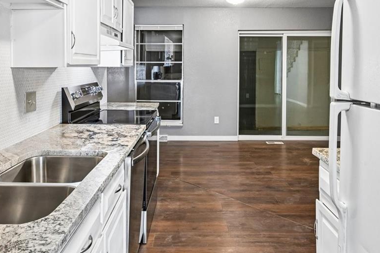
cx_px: 183
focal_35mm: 29
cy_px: 64
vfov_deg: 43.6
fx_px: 306
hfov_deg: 63.6
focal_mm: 14
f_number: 10
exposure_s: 1/2.5
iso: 400
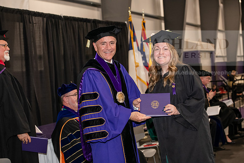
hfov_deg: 28.8
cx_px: 122
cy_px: 82
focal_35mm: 70
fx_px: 475
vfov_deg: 19.5
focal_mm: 70
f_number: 5
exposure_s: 1/200
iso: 2500
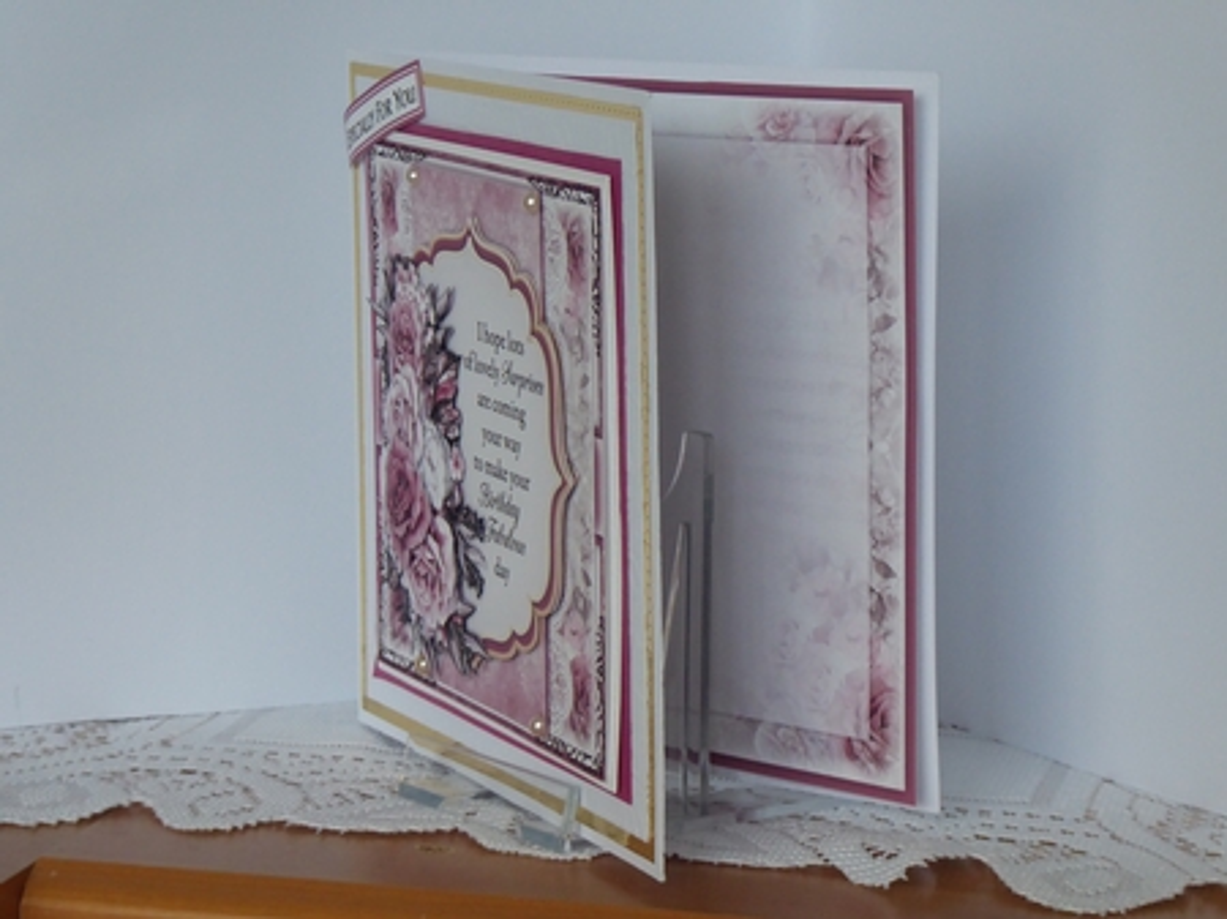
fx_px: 4145
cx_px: 614
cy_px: 460
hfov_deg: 16.8
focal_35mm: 117
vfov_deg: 12.7
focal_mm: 19
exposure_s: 1/60
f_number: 5.1
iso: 400
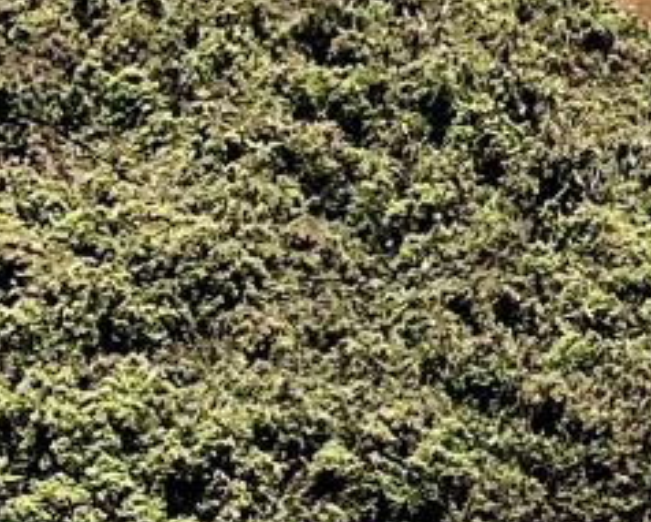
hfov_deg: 8.3
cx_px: 1597
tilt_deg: +4.8
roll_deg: -0.4
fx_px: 4109
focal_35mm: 213
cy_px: -202
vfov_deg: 7.2
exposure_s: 1/3704
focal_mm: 5.7
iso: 50
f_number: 1.5
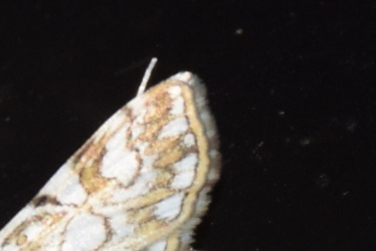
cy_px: 280
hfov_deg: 4.4
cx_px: 109
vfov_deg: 2.9
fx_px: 4943
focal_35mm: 473
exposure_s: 1/60
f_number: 5.6
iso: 320
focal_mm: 140
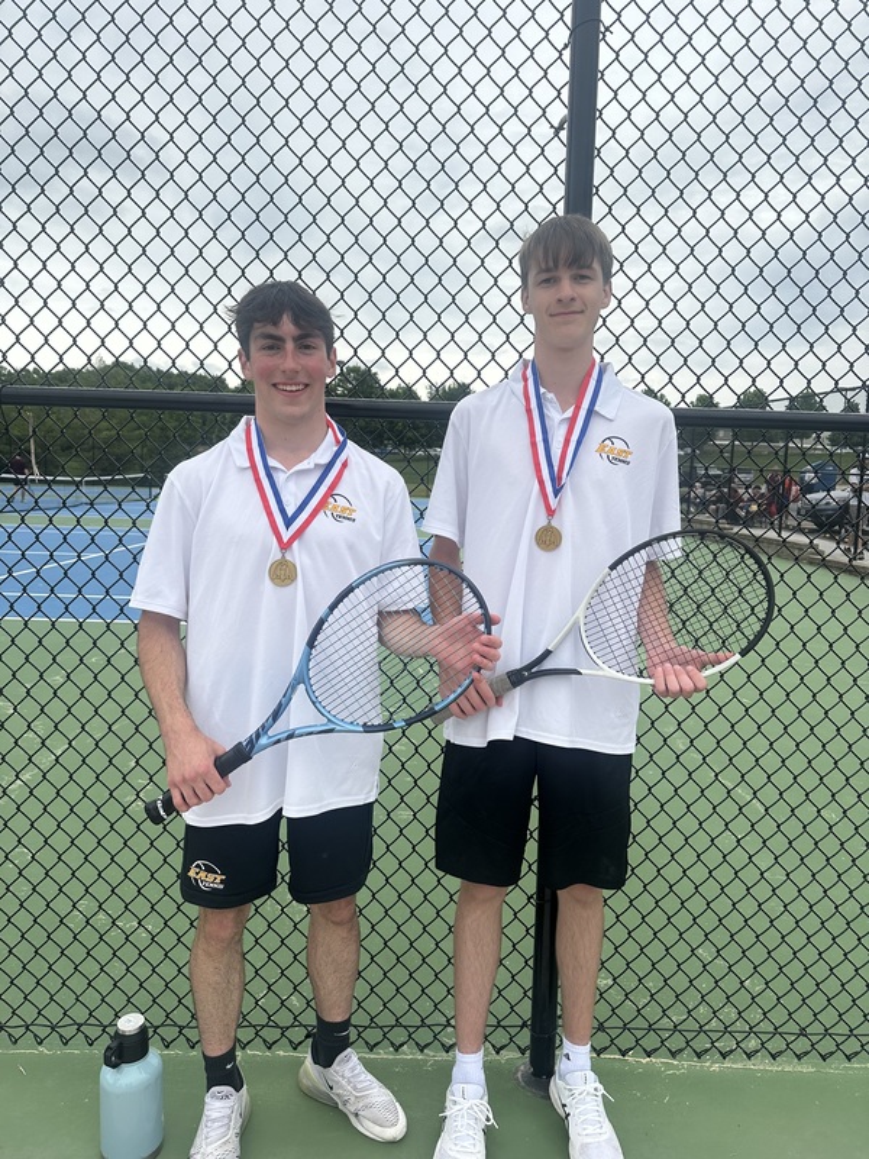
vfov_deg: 71.6
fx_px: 803
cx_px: 434
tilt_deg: -5.7
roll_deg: -2.1
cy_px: 580
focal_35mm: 24
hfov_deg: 56.8
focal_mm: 6.86
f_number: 1.78
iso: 80
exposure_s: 1/2809
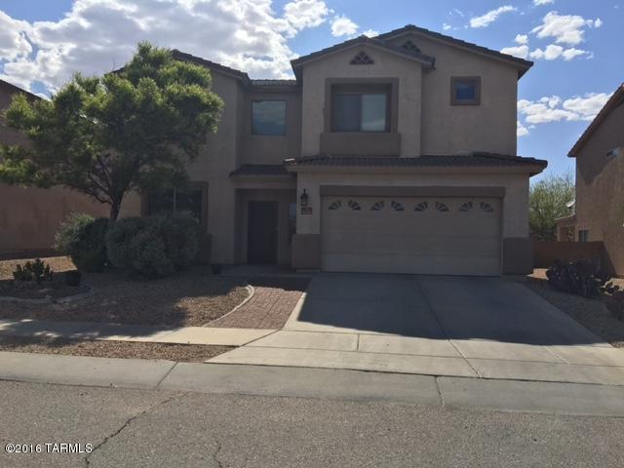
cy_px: 234
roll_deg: -1.1
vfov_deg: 48.2
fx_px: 523
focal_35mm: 29
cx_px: 312
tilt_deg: +1.5
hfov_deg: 61.7
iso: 25
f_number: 2.2
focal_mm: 4.15
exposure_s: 1/2653
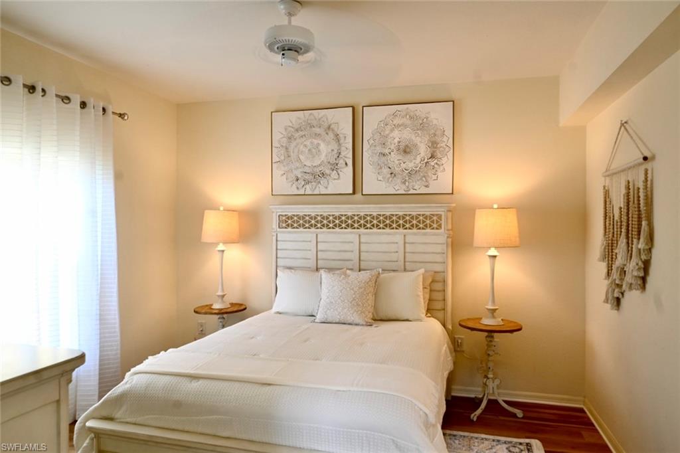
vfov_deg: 53.1
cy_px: 226
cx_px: 340
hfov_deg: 73.8
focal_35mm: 24
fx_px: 453
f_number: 8
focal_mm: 16
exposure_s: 1/5
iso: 100
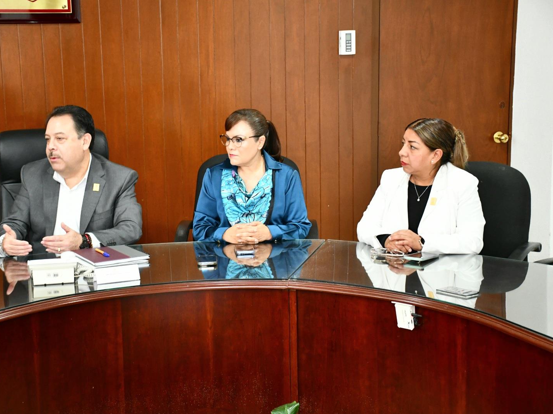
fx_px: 1166
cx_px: 240
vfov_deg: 20.2
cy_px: 208
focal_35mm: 73
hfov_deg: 26.7
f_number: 4.5
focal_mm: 45
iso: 2800
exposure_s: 1/60.2
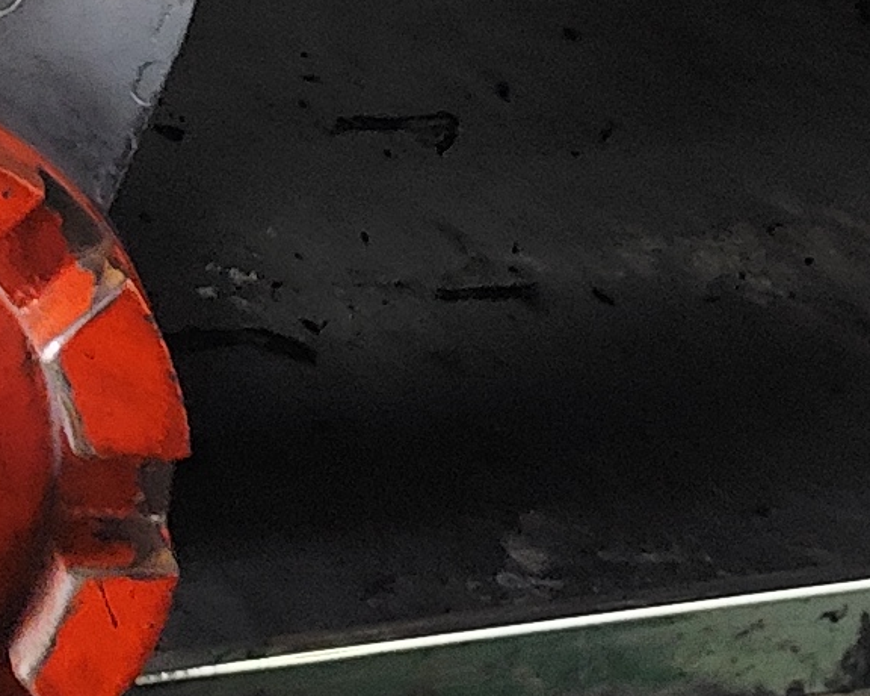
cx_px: 829
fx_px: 4095
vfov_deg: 9.0
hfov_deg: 12.0
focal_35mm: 159
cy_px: -790
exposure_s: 1/50
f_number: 1.65
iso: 250
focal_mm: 6.14
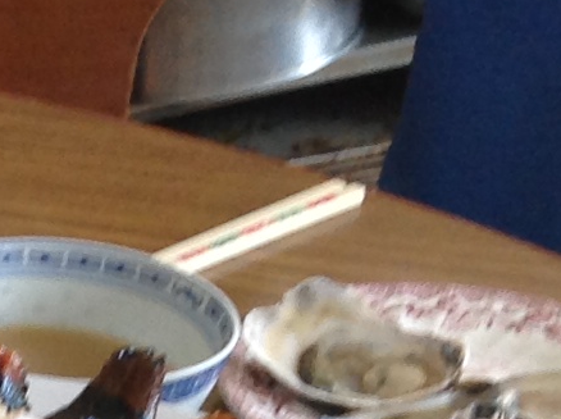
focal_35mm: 207
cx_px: -775
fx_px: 3349
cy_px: 939
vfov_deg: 6.8
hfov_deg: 8.7
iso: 80
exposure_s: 1/15
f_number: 2.4
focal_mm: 4.28
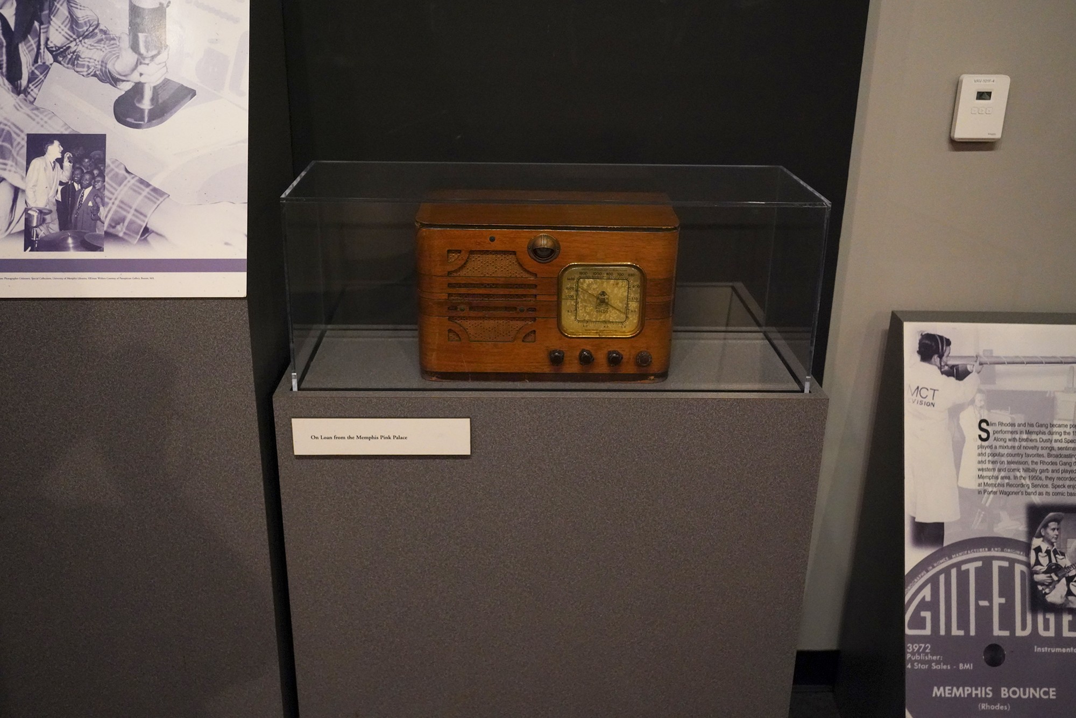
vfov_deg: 37.9
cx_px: 538
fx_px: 1046
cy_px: 359
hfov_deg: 54.4
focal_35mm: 35
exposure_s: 1/100
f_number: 4.5
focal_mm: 35
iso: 8000
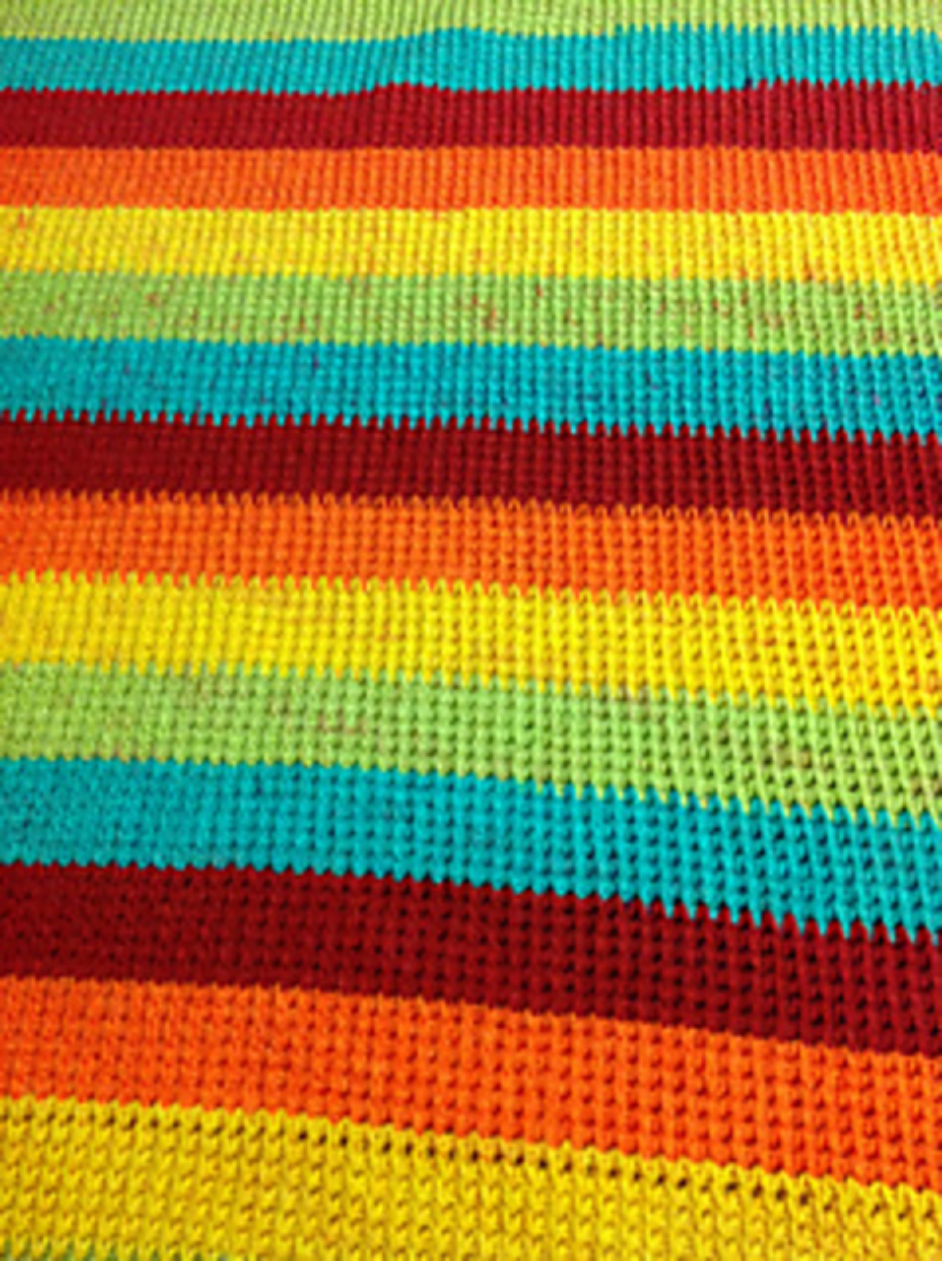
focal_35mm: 35
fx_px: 1273
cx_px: 471
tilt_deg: -63.4
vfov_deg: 52.7
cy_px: 630
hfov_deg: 40.6
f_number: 2.4
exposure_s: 1/15
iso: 200
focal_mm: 4.28
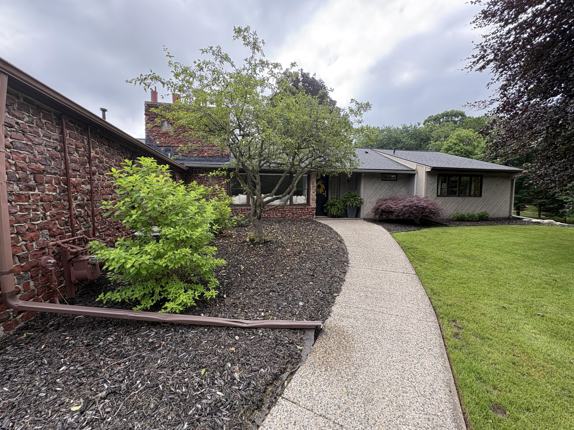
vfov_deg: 85.7
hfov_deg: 102.1
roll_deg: +0.4
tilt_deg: -3.9
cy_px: 215
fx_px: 232
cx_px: 287
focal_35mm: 14
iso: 40
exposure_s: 1/266
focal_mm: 2.22
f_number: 2.2
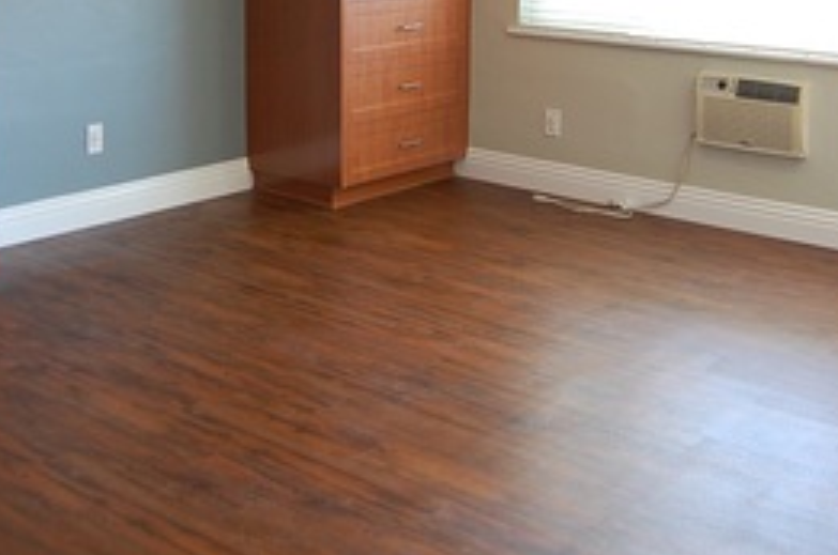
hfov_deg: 37.4
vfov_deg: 24.5
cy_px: 26
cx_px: 321
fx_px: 1231
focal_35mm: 53
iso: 400
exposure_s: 1/60
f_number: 4
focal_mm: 18
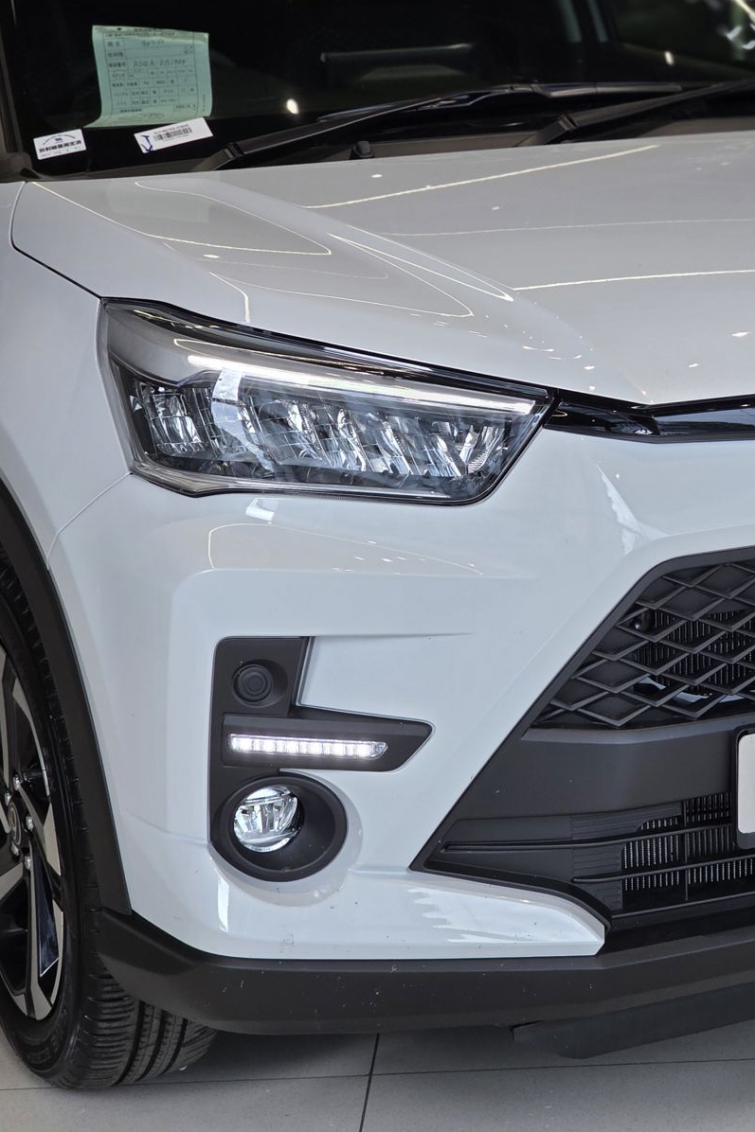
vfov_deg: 21.2
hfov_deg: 14.1
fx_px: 3021
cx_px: 710
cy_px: 565
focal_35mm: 96
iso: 80
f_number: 2.4
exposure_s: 1/182
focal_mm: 7.9
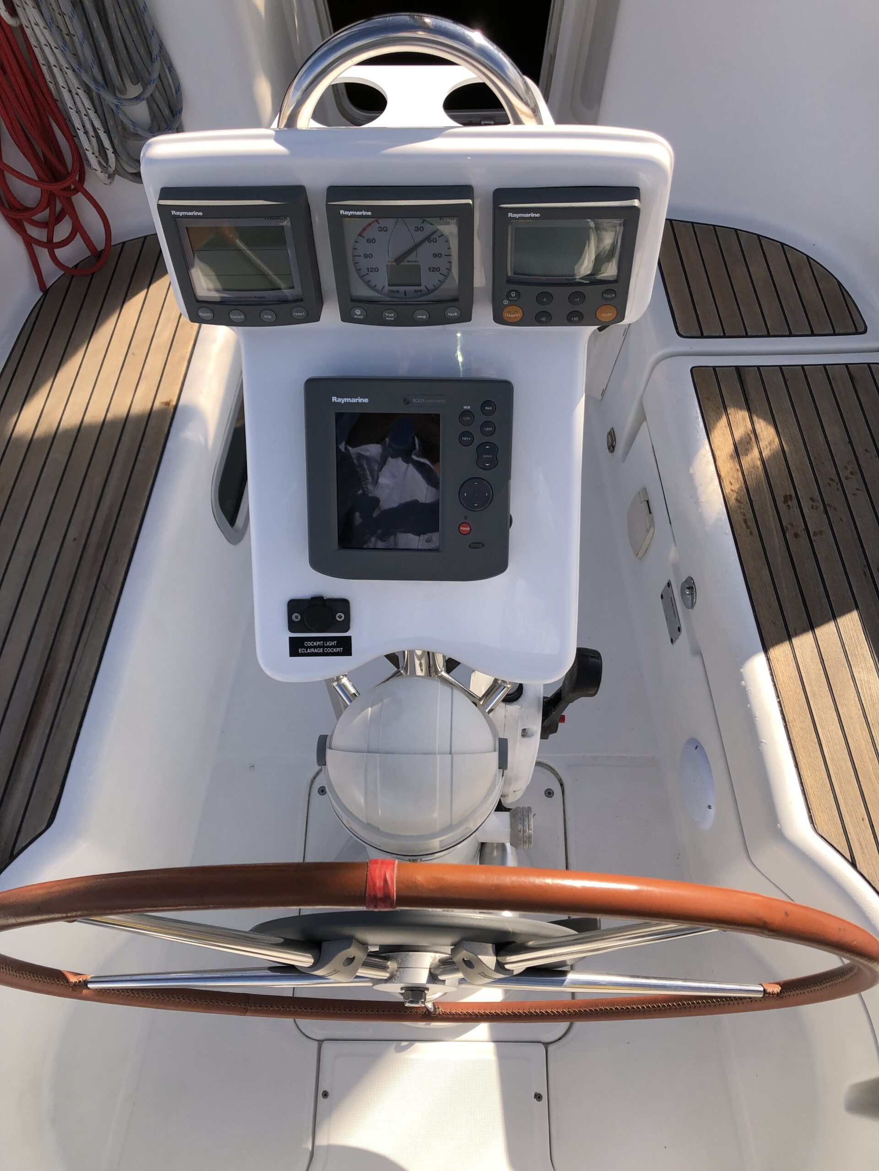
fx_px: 948
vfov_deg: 63.4
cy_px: 586
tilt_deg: -61.0
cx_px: 440
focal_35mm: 28
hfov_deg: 49.7
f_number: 1.8
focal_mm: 3.99
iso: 25
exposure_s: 1/1675
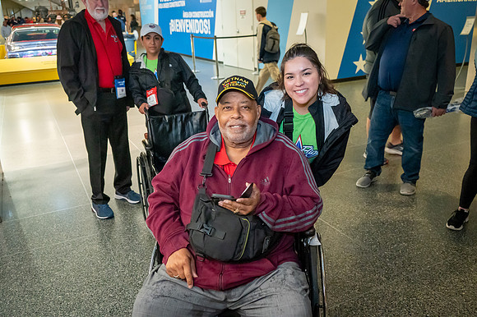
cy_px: 158
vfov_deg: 41.1
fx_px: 424
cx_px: 238
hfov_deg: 58.7
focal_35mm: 32
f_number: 5
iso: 12800
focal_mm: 32
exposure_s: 1/80
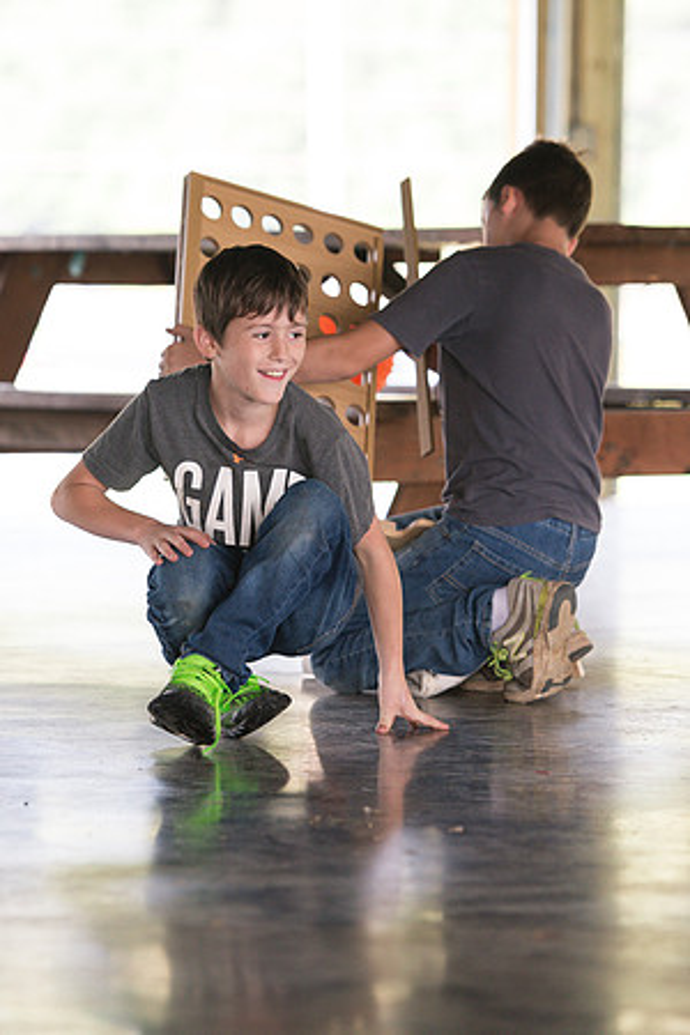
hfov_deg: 6.8
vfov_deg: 10.2
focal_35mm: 202
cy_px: 518
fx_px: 5817
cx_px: 248
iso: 640
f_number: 3.5
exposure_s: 1/250
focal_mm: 135
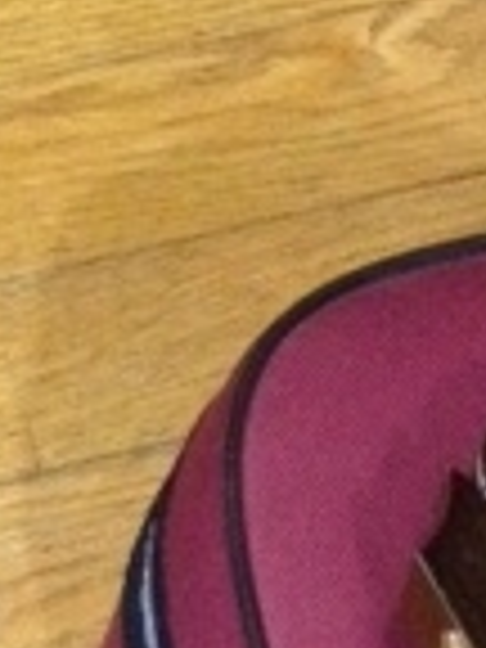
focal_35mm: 156
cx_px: 14
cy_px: 1390
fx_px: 2920
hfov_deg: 9.5
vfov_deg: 11.2
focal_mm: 4.28
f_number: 2.4
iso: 640
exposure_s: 1/15
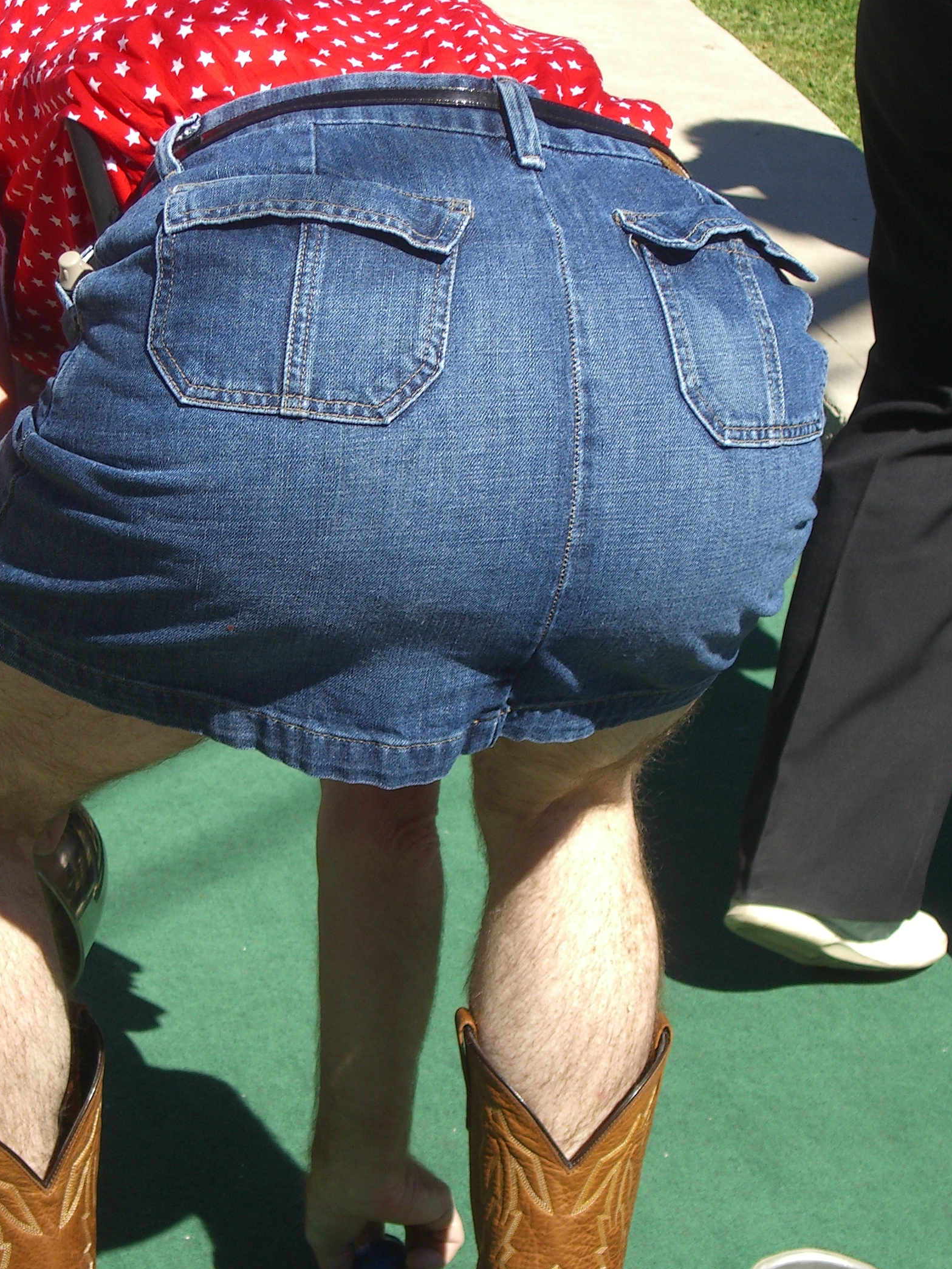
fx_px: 3667
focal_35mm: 100
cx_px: 374
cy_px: 736
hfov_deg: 14.8
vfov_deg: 19.6
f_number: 4
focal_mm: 14.2
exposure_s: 1/640
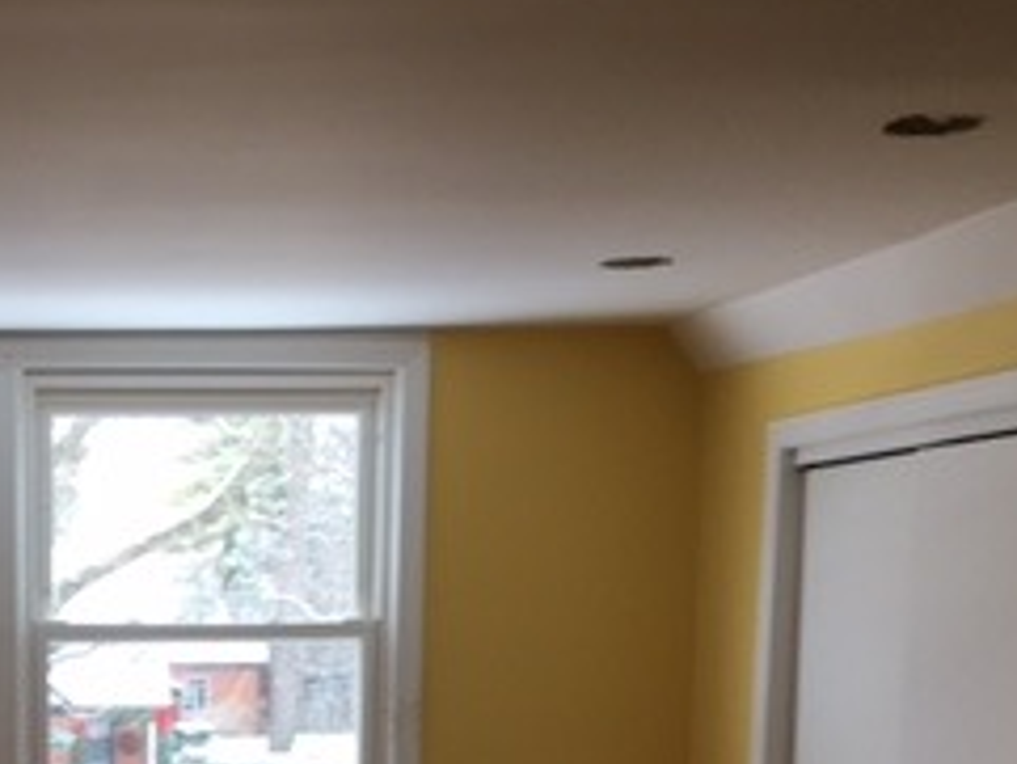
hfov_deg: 24.3
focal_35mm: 77
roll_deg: +0.5
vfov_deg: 17.9
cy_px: 988
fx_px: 2263
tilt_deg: -9.6
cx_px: 17
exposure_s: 1/40
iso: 25
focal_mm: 4.15
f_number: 2.2
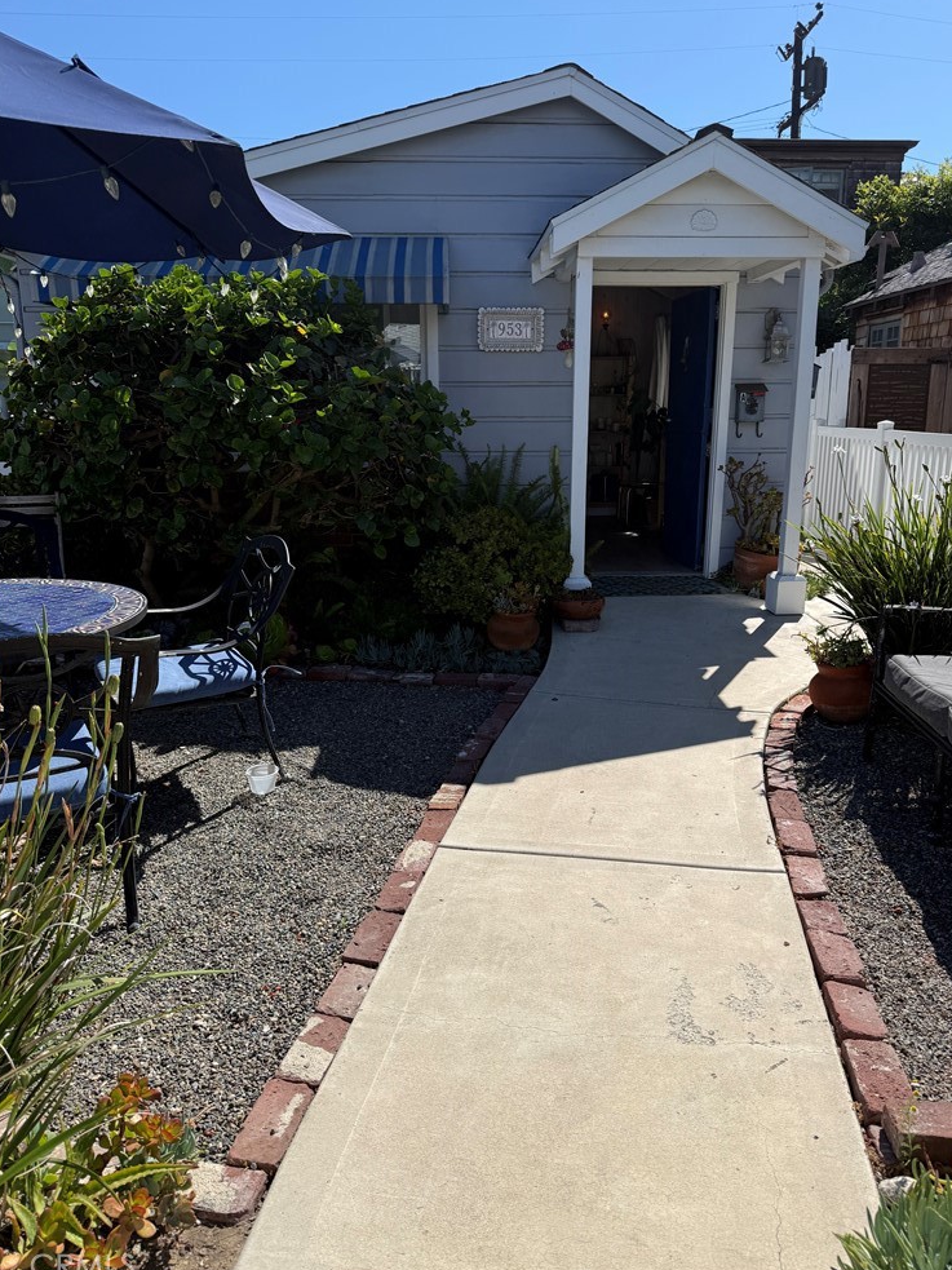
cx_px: 487
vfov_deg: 69.4
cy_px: 623
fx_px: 917
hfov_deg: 54.9
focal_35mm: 25
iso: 80
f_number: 1.78
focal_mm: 6.76
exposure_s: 1/4975
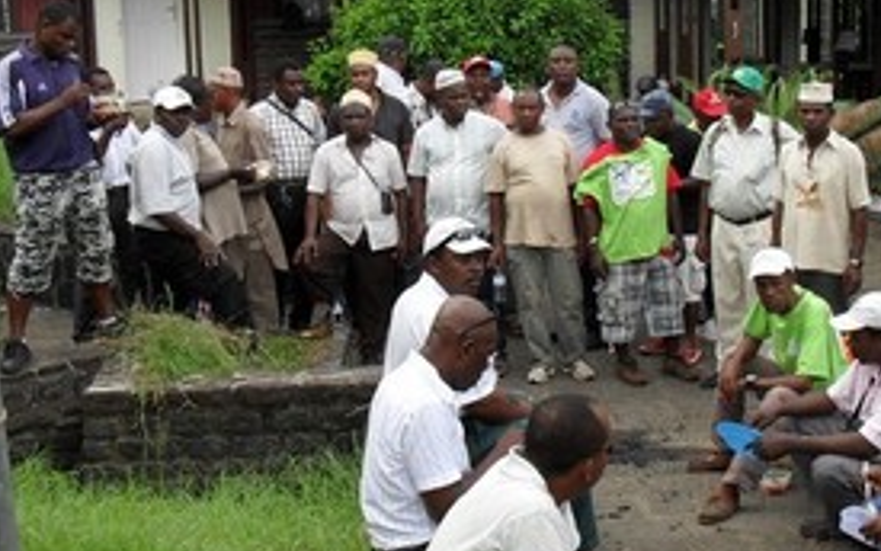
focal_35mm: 54
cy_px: 253
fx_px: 1297
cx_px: 583
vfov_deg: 24.0
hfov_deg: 37.1
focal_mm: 6.3
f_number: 3.2
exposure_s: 1/250
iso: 100
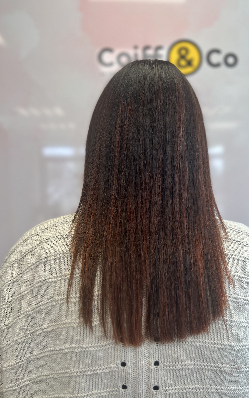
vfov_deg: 66.5
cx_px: 144
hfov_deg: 44.4
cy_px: 200
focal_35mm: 28
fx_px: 304
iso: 32
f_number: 1.5
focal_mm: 5.7
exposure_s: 1/147
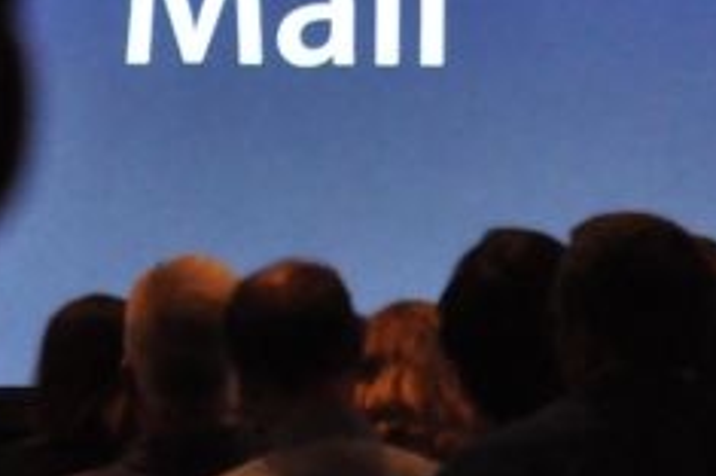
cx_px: 1012
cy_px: -163
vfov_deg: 2.7
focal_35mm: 509
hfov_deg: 4.0
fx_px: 10102
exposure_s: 1/30
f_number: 5.6
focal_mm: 105
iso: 2800
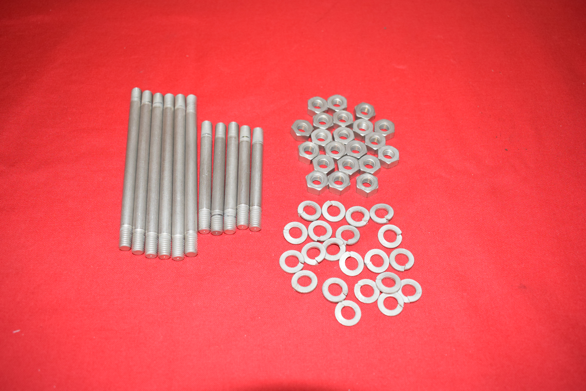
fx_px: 562
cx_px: 293
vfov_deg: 38.4
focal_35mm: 34
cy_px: 196
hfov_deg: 55.1
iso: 1250
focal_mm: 23
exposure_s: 1/200
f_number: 5
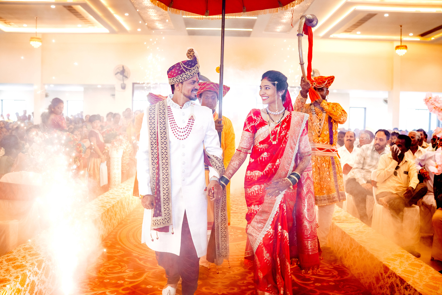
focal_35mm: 35
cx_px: 221
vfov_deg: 37.9
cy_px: 148
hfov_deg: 54.4
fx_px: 430
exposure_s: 1/500
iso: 2000
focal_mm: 35
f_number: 2.8
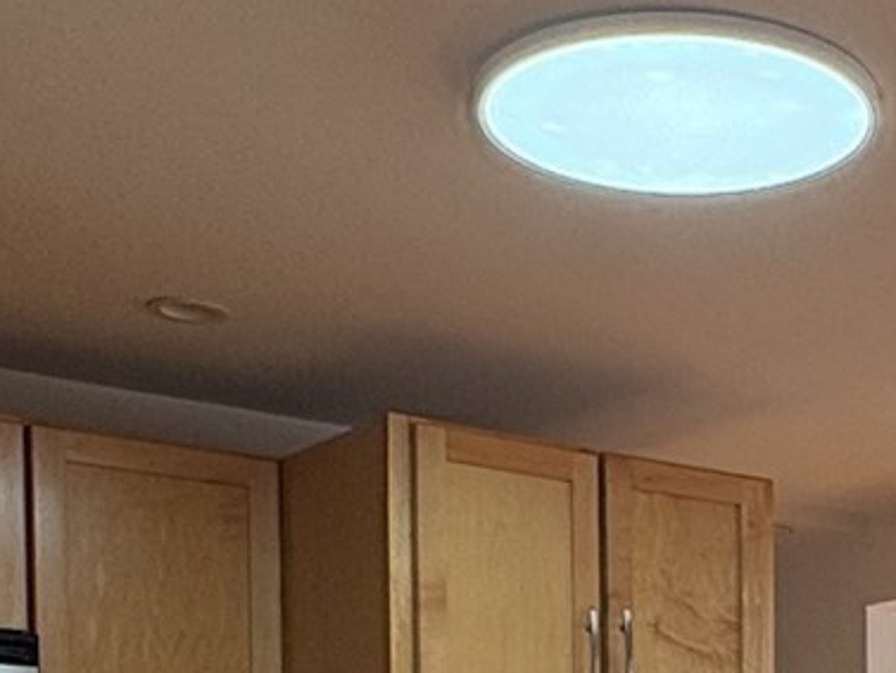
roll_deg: +0.8
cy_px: 996
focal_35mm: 76
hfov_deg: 24.5
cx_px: 884
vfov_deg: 17.5
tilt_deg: -3.3
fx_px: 1968
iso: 64
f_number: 2.2
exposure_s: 1/132
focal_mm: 2.22
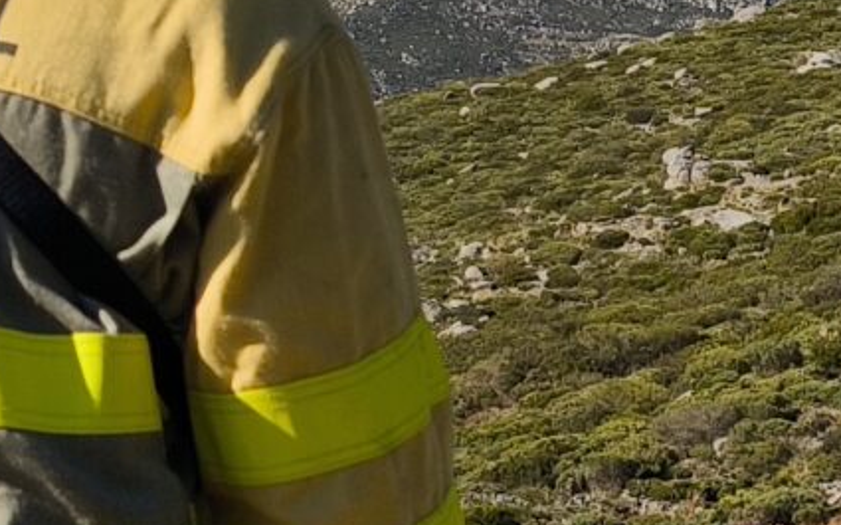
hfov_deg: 13.0
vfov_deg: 8.6
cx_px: 1494
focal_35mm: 147
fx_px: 3367
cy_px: 901
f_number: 1.6
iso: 50
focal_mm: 6.57
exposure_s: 1/3805
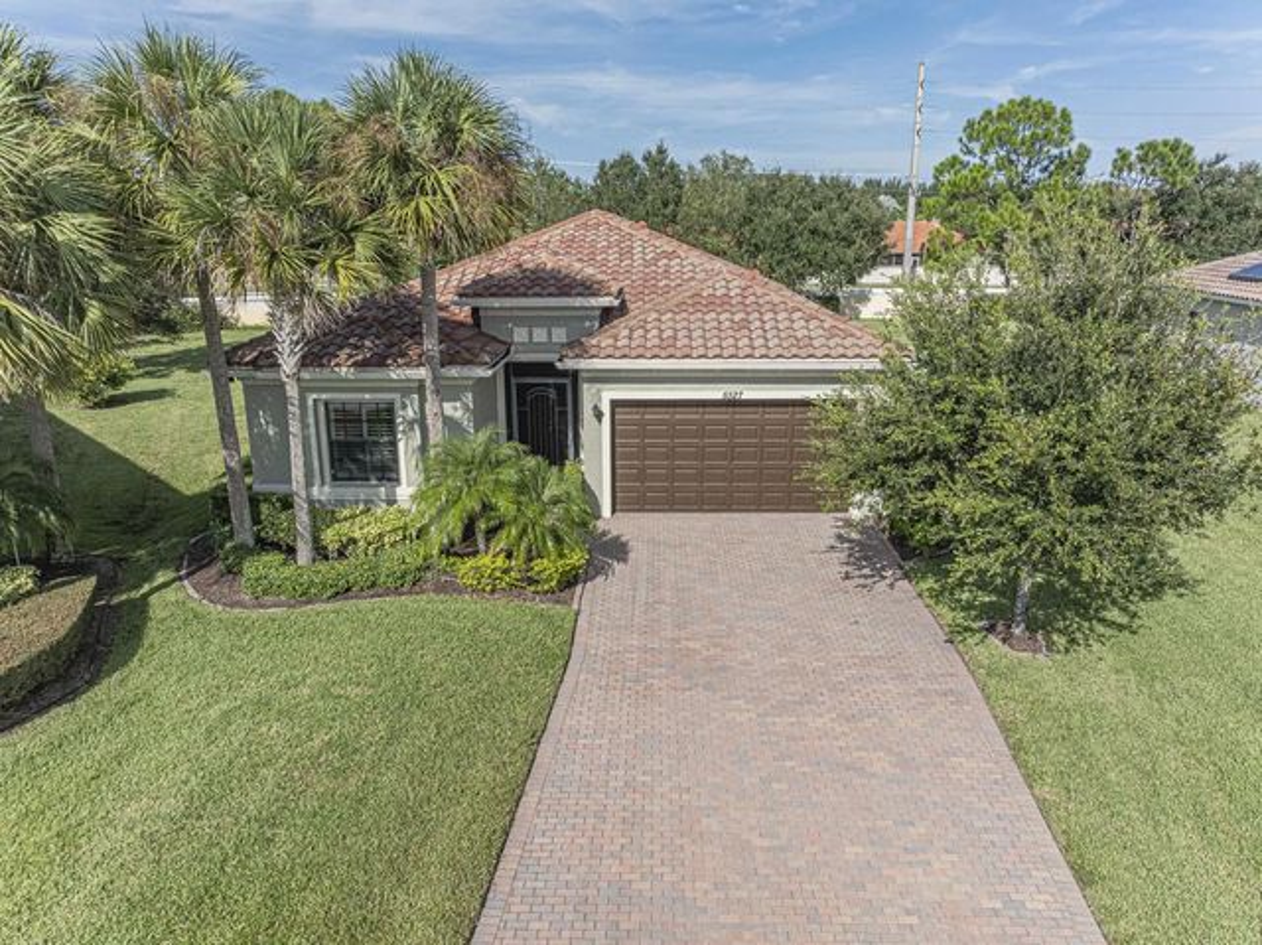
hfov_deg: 71.6
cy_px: 472
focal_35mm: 24
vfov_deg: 56.8
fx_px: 874
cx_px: 631
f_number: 5.6
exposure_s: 1/80
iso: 100
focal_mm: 12.29
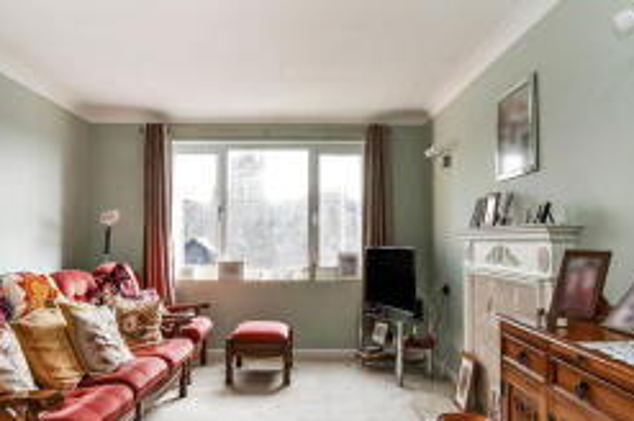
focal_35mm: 27
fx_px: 475
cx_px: 316
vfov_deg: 47.0
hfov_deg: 67.4
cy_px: 284
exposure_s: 1/125
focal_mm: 14
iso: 640
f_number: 9
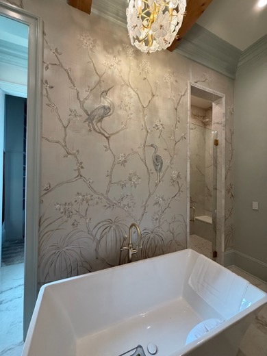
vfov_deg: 102.1
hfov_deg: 85.7
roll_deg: -1.0
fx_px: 144
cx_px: 134
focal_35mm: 14
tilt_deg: +1.4
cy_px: 178
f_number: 2.2
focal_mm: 2.22
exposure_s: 1/120
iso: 250
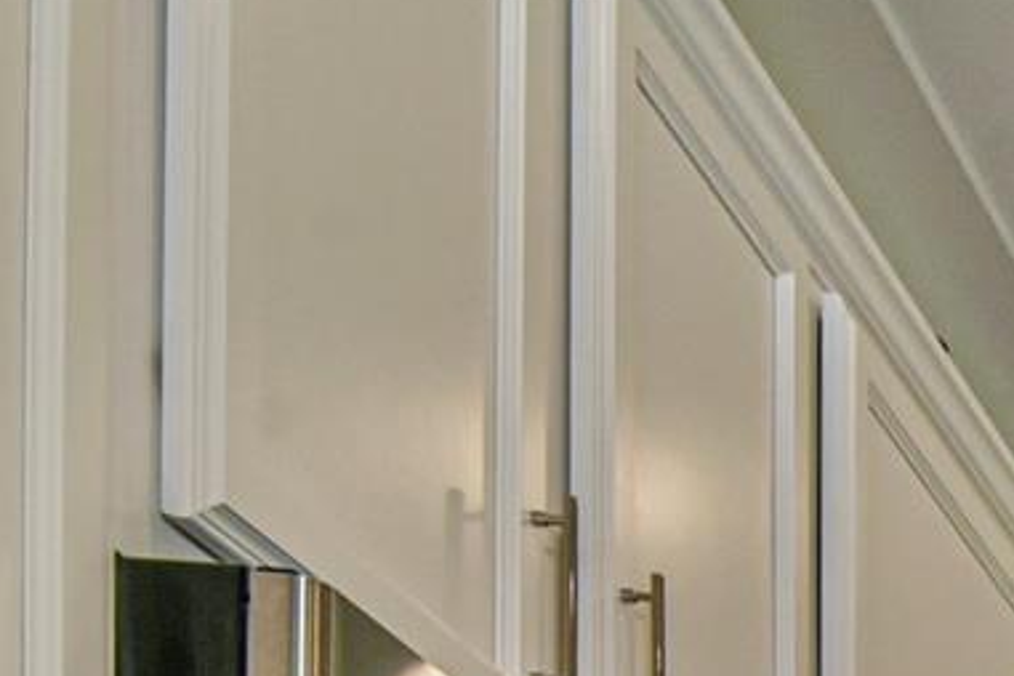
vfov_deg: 11.7
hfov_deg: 14.7
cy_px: 1799
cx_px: 2443
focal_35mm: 86
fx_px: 2422
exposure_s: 1/320
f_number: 9
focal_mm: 16
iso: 1600
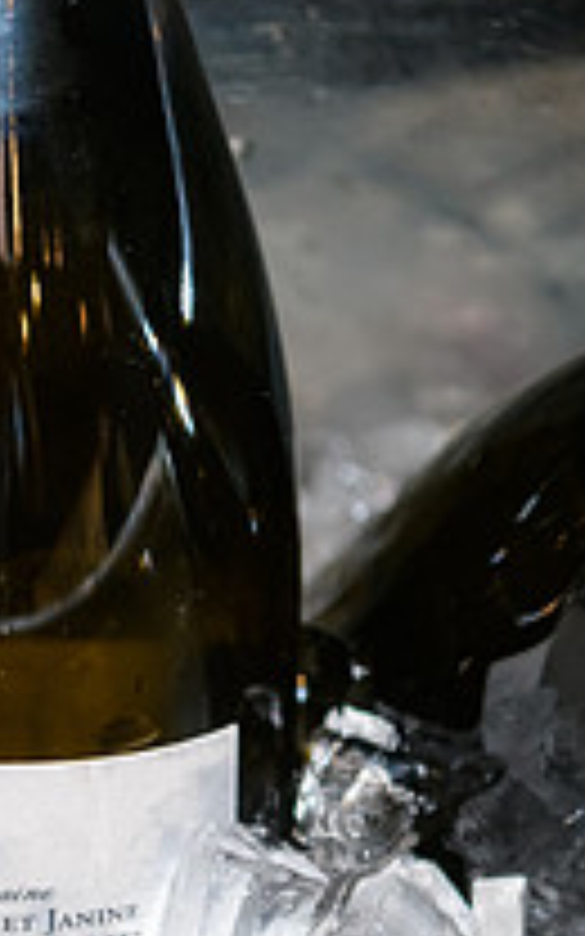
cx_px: 315
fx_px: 4490
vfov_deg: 11.9
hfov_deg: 7.5
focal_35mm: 176
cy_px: 592
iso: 1600
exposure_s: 1/125
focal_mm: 62
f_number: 3.2
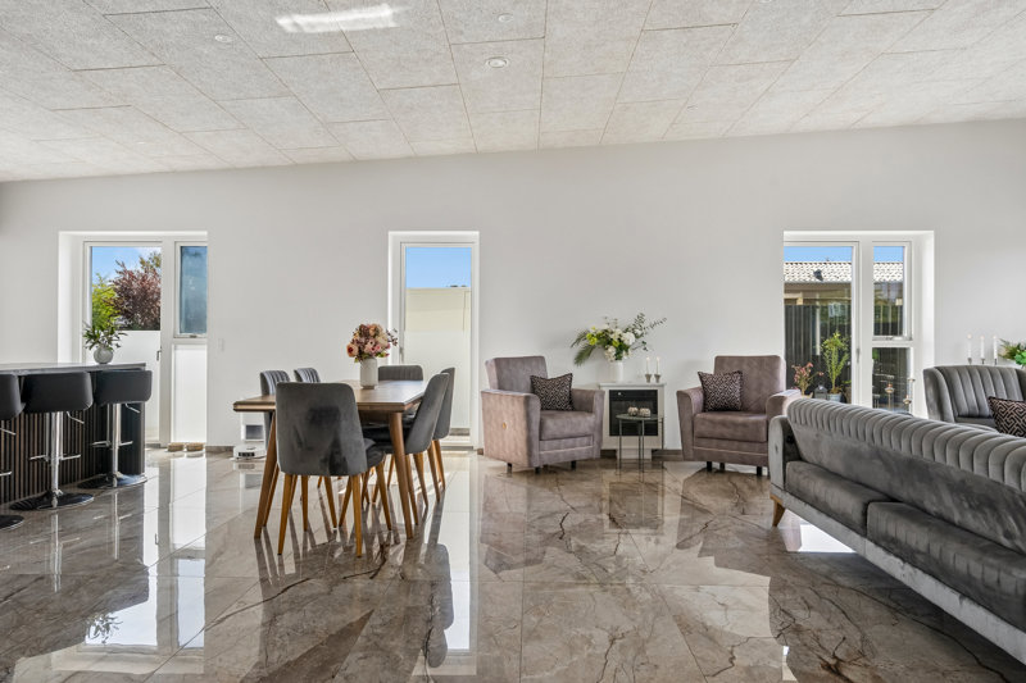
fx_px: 598
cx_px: 513
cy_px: 342
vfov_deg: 59.5
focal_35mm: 21
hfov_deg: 81.2
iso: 1000
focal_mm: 21
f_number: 8
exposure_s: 1/320
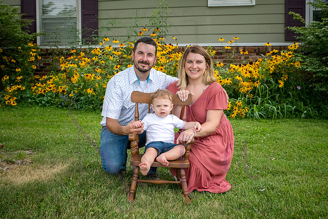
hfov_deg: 38.1
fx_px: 475
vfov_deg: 26.0
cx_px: 164
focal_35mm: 52
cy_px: 110
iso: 500
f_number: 9
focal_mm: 50
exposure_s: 1/400
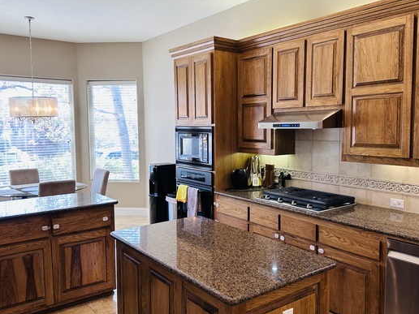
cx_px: 231
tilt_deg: -4.9
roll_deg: +0.5
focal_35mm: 31
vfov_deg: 45.4
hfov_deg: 58.2
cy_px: 154
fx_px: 375
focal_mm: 6.86
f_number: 1.78
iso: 100
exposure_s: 1/120
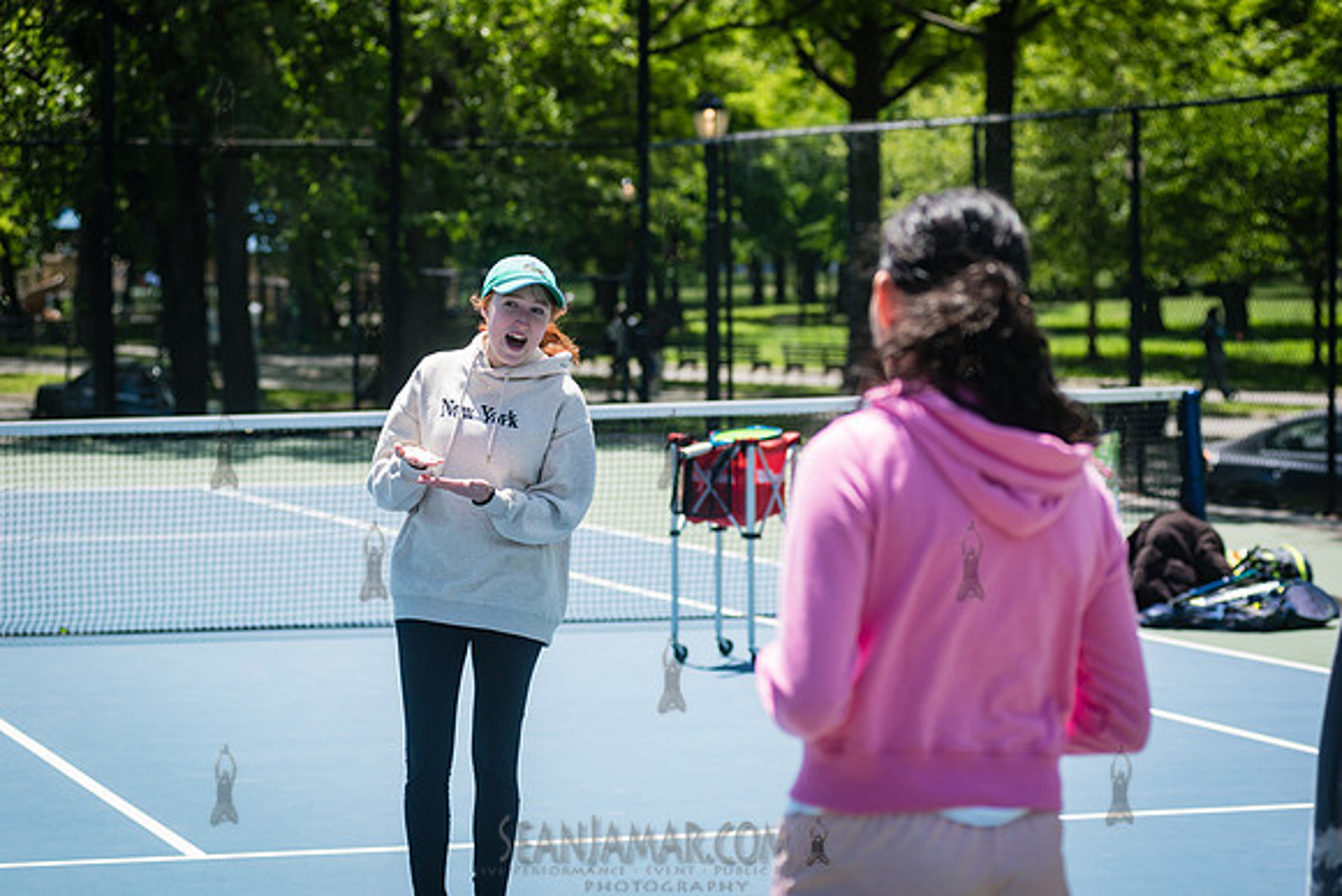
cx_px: 671
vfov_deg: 14.2
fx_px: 3602
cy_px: 448
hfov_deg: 21.1
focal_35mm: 97
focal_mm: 92
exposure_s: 1/1000
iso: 200
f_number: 4
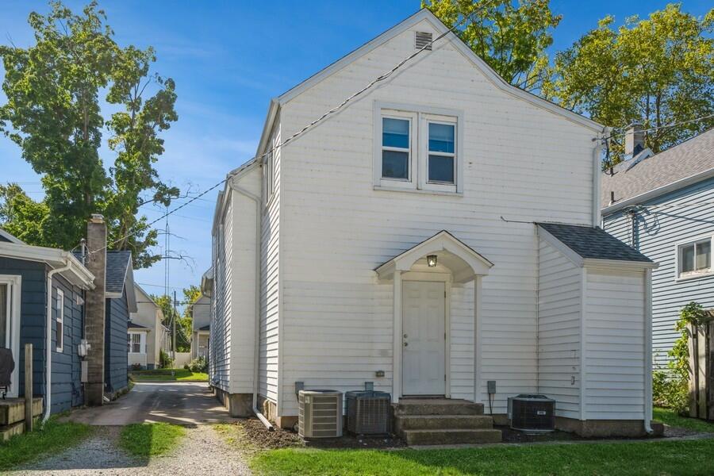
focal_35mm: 30
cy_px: 238
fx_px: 595
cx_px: 357
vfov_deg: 43.6
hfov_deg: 61.9
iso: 250
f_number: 10
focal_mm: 30
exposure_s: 1/500
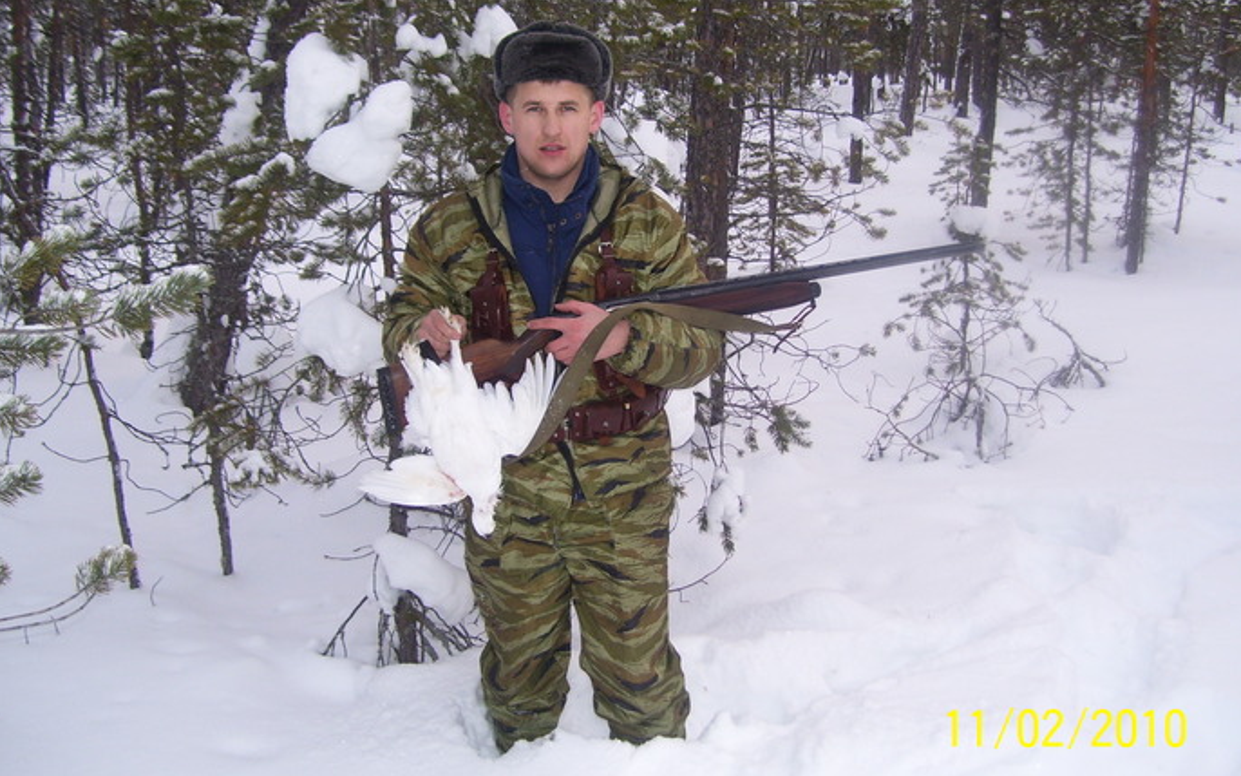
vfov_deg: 32.0
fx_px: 1353
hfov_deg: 49.3
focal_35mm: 40
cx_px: 619
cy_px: 370
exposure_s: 1/180
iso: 80
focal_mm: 6
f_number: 2.7
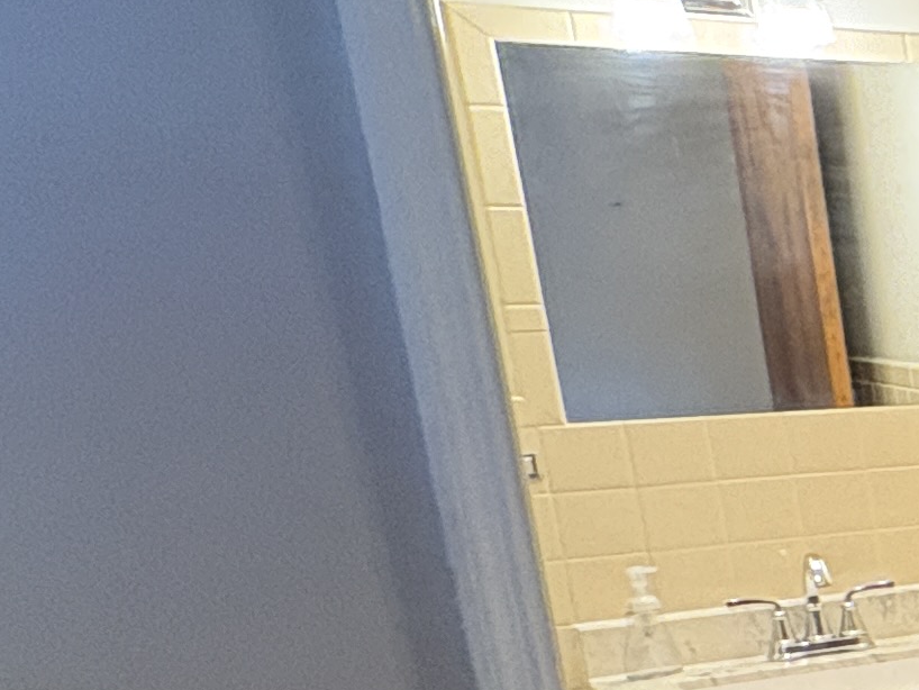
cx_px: 2094
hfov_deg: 16.1
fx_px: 1832
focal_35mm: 69
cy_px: 643
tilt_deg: -11.0
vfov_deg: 20.8
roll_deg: +0.8
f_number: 2.2
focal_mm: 2.22
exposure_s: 1/60
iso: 400
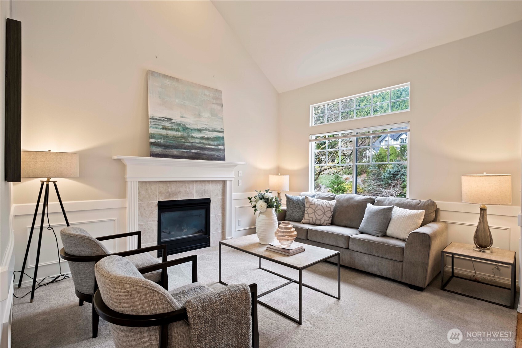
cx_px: 261
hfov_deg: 93.3
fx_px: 246
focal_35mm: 17
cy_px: 174
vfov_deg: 70.4
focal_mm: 11
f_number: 8
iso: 400
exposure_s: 1.5
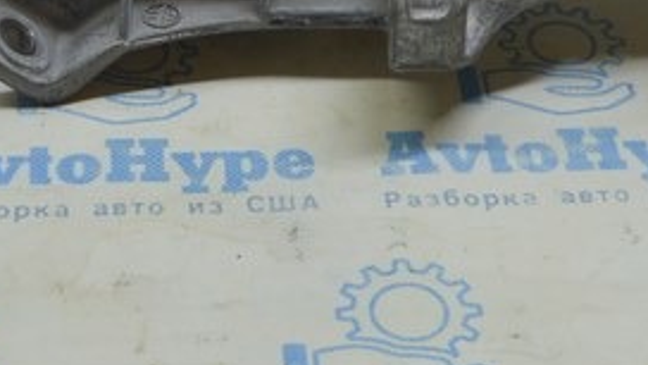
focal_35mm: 130
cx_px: 200
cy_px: -125
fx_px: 2234
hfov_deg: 16.5
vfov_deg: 9.2
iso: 400
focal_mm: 22
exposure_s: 1/100
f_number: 3.8
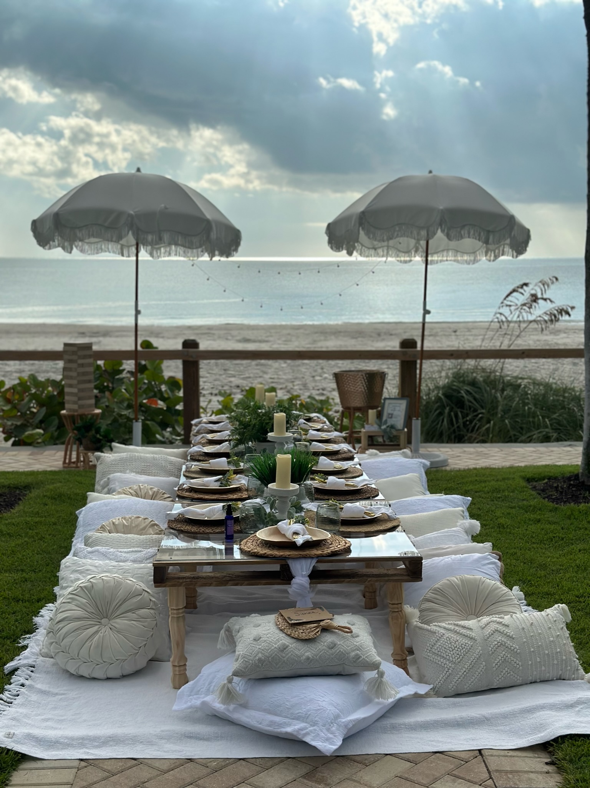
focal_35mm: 48
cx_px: 295
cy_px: 394
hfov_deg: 30.3
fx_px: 1091
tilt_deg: -7.4
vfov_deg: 39.7
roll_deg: -0.7
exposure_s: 1/13699
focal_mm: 6.86
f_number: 1.78
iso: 100
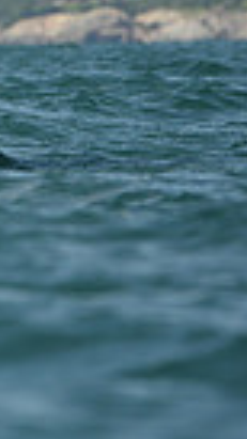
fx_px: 20598
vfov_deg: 1.2
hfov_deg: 0.7
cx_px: -667
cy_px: 24
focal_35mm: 1768
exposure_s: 1/1250
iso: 250
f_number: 6.3
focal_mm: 400
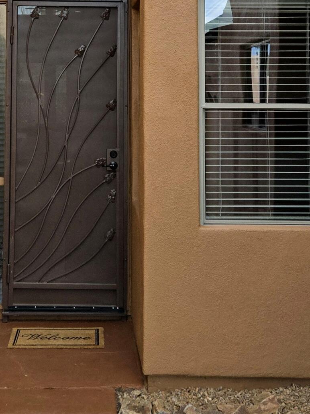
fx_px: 800
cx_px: 79
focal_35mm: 67
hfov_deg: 21.7
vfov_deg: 28.0
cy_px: 51
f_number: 1.8
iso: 80
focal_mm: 5.4
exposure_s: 1/2500
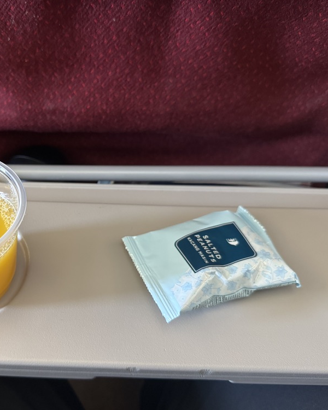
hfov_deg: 44.7
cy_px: 209
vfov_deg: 55.7
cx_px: 93
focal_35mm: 32
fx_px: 388
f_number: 1.78
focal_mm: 6.76
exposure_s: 1/57
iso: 640
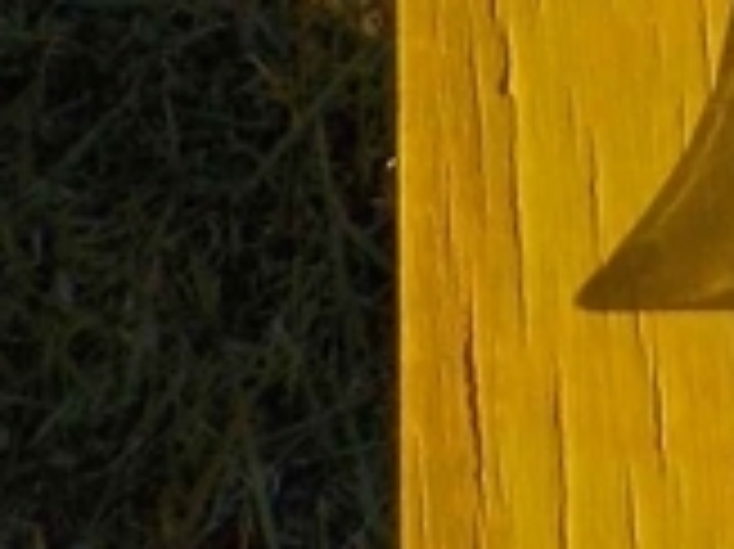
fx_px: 3115
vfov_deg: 9.1
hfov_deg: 11.5
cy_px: -738
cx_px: 1666
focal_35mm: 147
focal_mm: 4.1
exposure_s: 1/800
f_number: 3.3
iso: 125
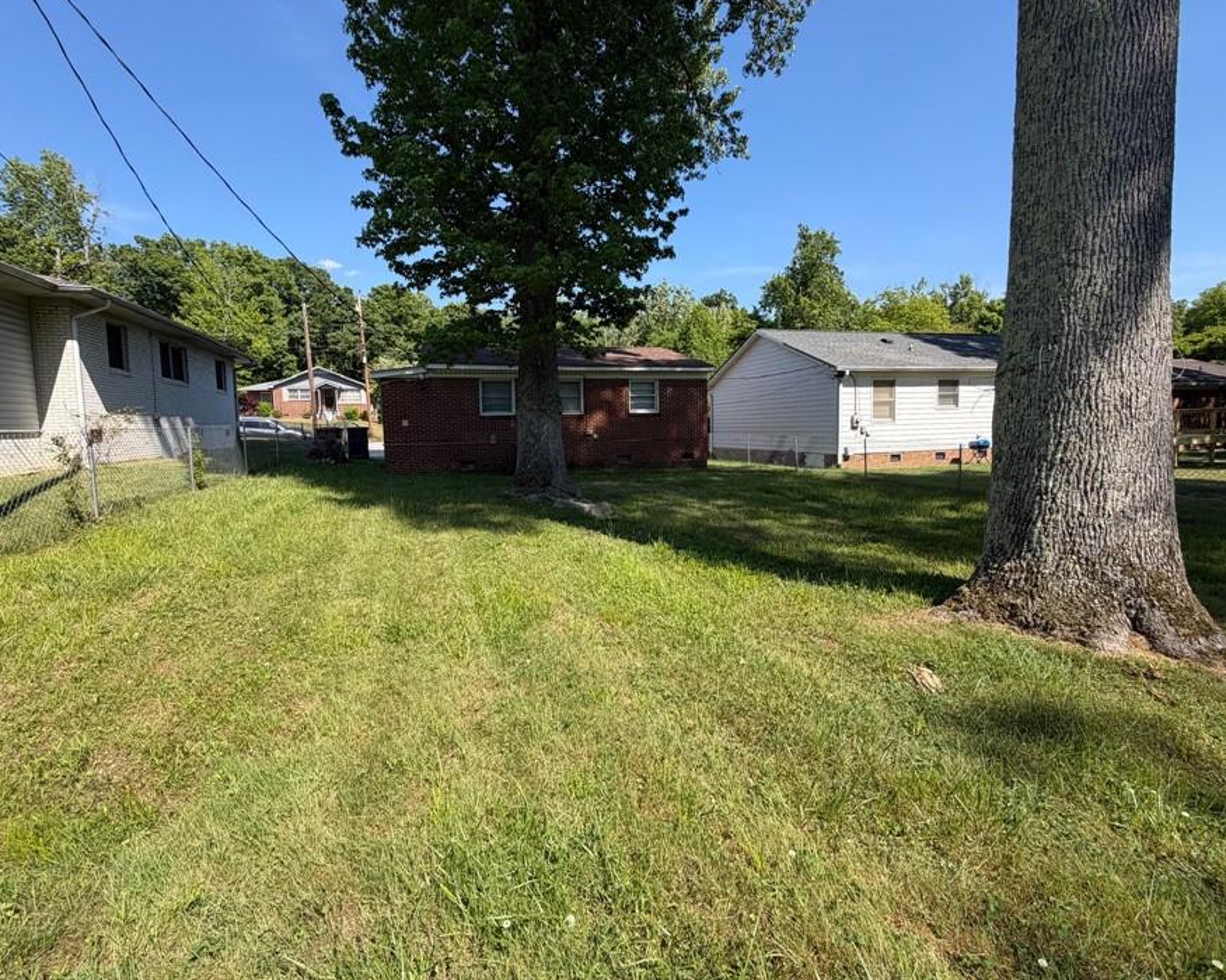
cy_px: 466
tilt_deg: -3.3
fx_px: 581
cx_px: 595
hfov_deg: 93.1
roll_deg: +1.8
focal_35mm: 16
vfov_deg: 80.3
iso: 40
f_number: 2.2
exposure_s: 1/770
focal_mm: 2.22
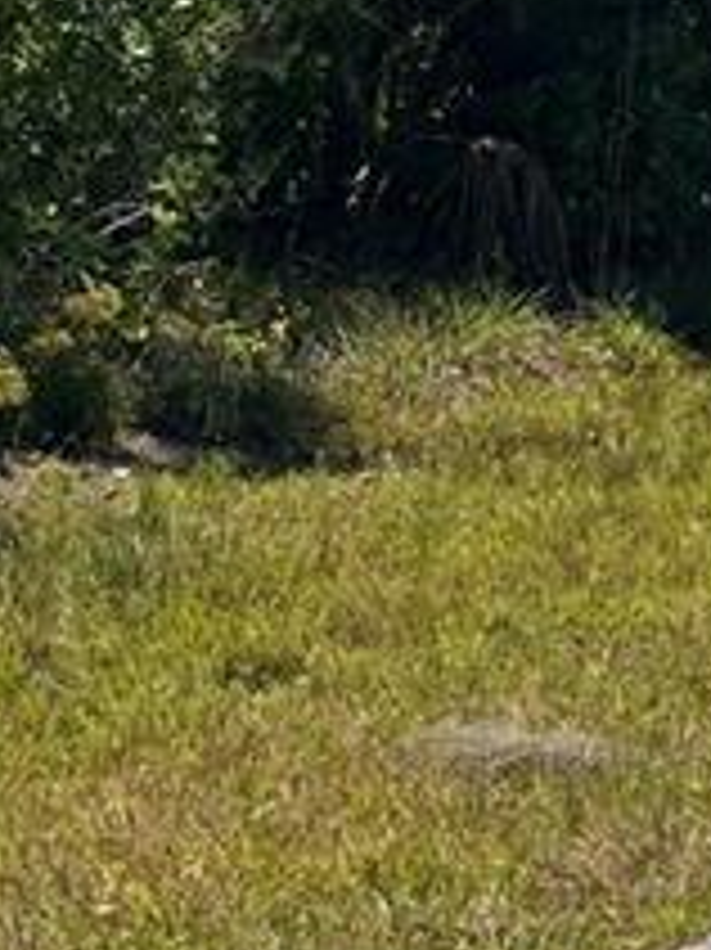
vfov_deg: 12.4
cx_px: 428
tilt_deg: -3.3
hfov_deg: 9.3
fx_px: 4359
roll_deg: +0.3
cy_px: 324
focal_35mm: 159
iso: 32
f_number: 1.8
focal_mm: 3.99
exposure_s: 1/2433
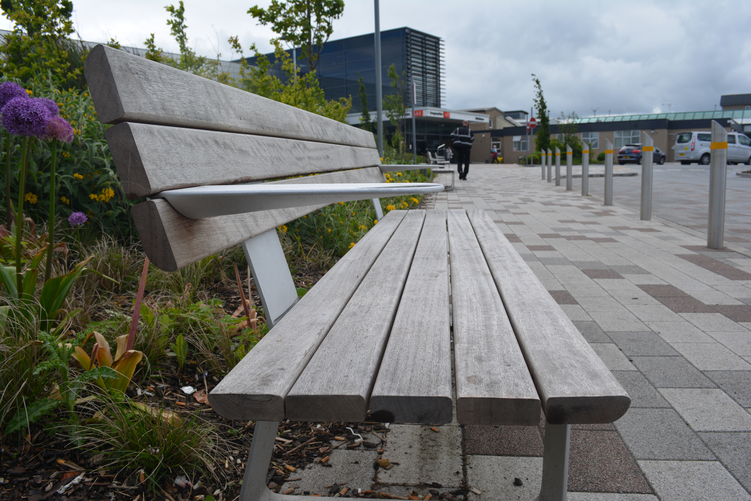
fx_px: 563
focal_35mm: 27
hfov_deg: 67.4
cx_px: 376
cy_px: 250
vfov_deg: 47.9
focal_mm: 18
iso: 110
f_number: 8
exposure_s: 1/250
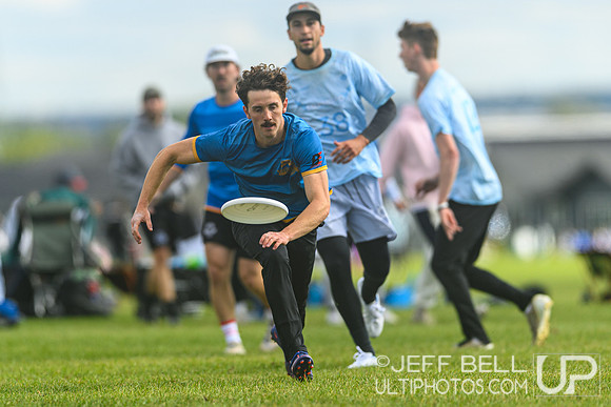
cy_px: 222
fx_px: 10003
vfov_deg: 2.3
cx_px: 258
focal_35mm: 589
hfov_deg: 3.5
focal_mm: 400
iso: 100
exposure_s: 1/1600
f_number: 3.2
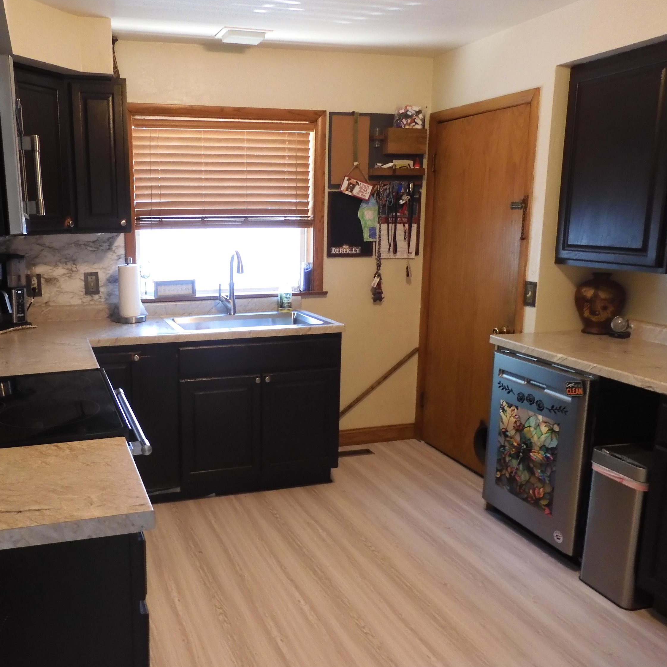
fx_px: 632
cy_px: 338
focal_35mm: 29
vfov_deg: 55.6
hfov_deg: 54.4
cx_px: 219
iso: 400
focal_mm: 4.3
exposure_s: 1/15
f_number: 3.4
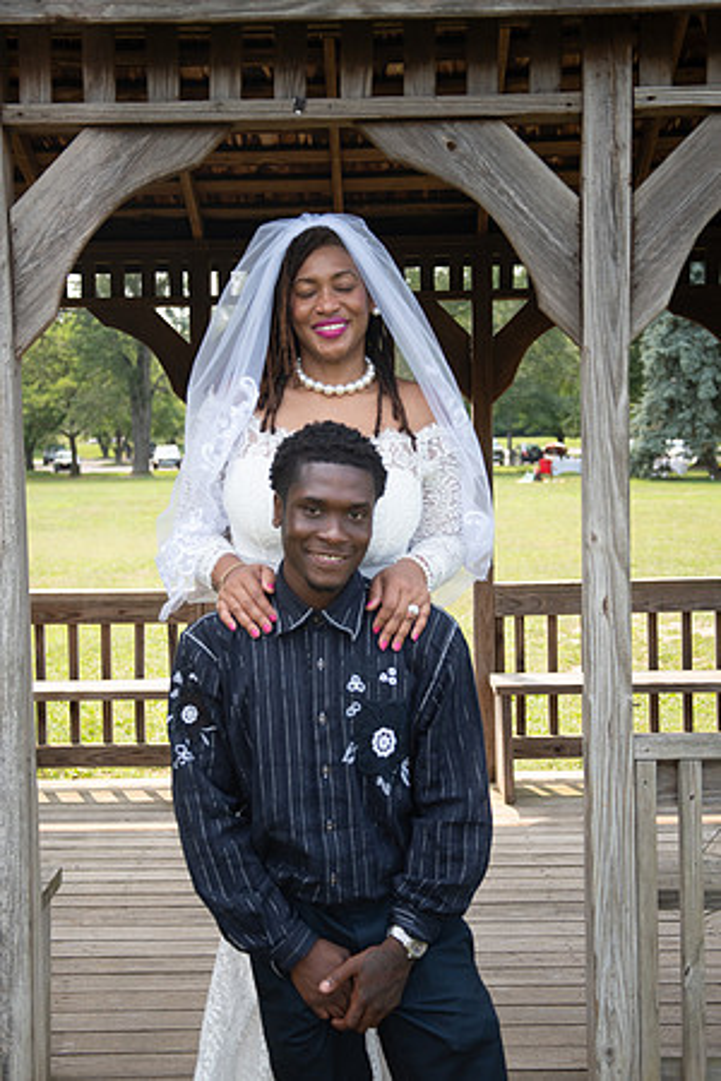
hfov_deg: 24.6
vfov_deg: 36.2
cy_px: 540
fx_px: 1652
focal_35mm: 55
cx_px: 360
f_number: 4.6
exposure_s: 1/1600
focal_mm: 53
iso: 800
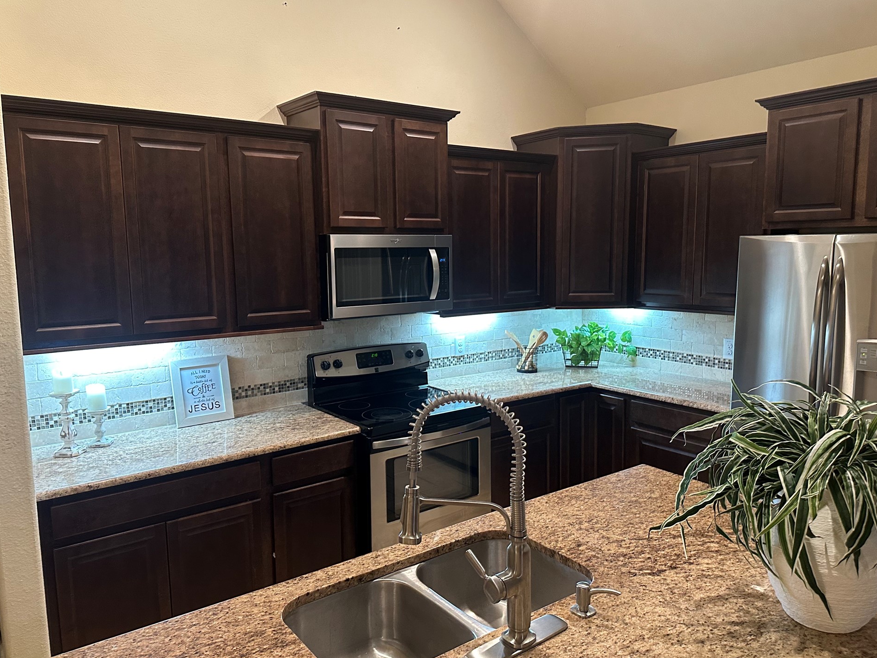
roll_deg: +1.1
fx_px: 659
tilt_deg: -7.2
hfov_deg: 67.3
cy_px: 339
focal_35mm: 26
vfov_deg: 53.1
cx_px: 441
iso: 400
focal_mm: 6.86
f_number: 1.78
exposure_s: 1/60
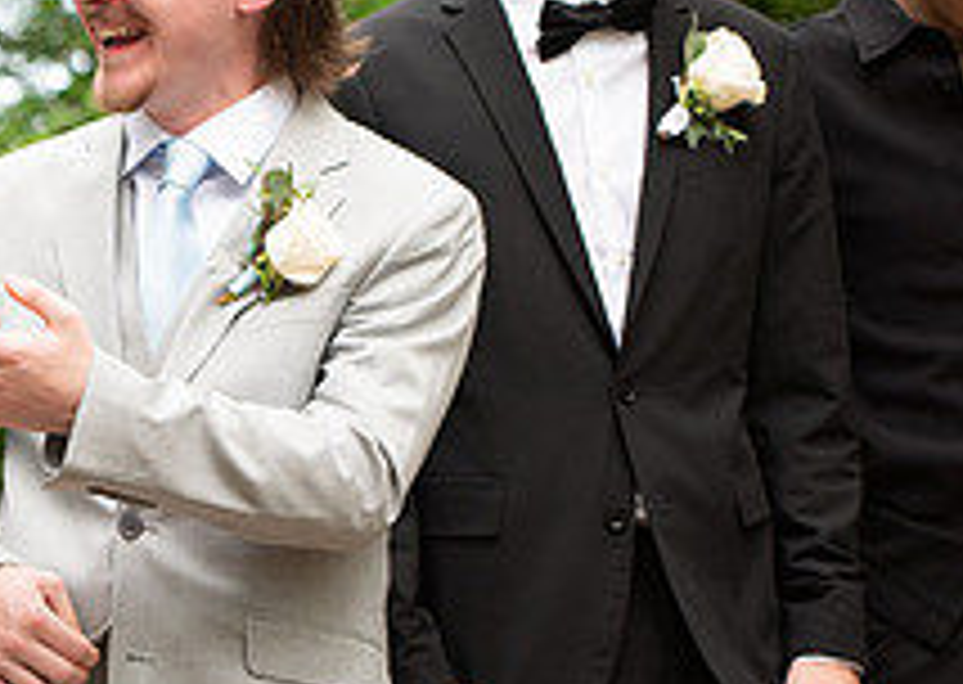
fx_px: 5432
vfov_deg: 7.2
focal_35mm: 199
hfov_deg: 10.1
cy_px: 234
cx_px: 108
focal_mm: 70
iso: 500
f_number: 2.8
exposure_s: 1/640
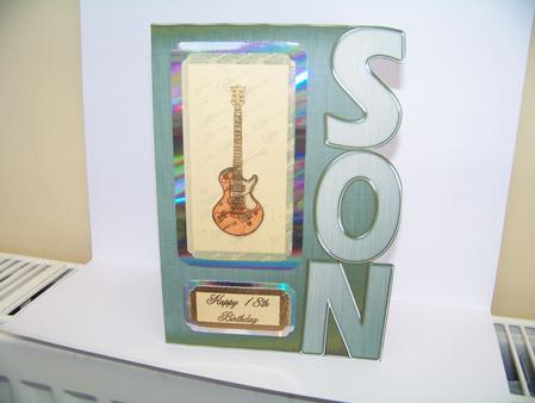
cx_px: 268
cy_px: 202
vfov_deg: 39.7
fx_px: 557
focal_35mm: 36
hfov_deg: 51.3
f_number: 2.8
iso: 68
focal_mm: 5.85
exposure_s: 1/200
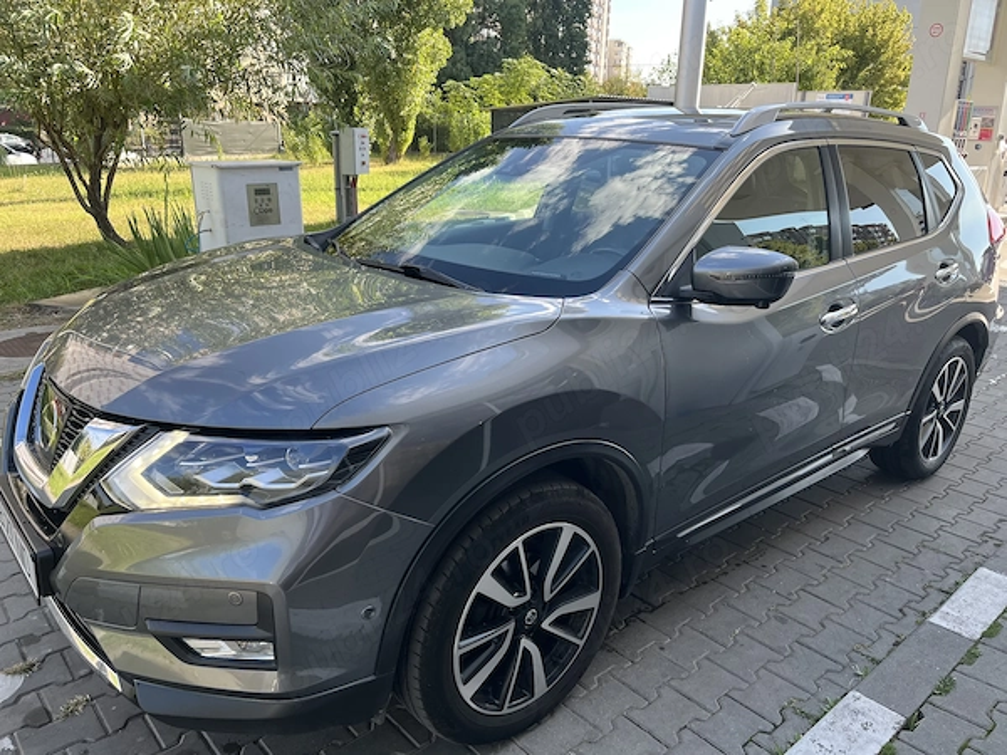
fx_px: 756
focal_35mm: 26
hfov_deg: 67.3
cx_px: 504
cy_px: 378
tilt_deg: -17.7
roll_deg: -1.6
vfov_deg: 53.1
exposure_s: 1/506
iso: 50
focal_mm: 5.1
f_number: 1.6
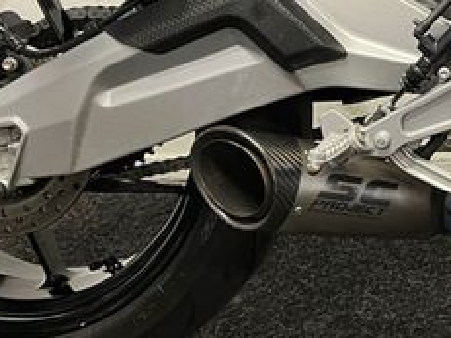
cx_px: 601
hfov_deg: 23.6
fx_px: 938
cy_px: -96
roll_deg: +0.2
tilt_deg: -5.0
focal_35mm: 72
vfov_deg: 19.0
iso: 250
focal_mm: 5.1
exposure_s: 1/50
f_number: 1.6
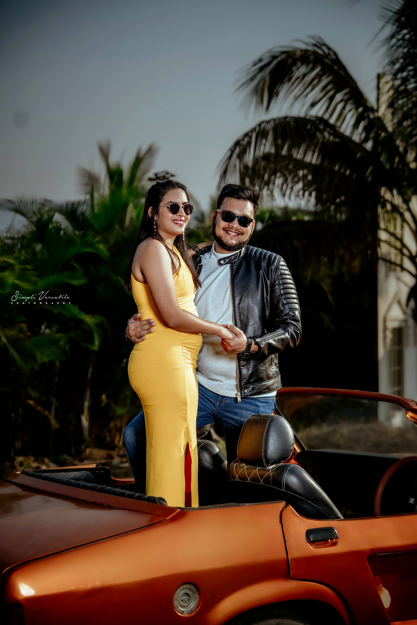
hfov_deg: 20.9
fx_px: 1129
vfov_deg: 31.0
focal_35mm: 65
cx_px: 208
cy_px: 312
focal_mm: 65
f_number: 2.8
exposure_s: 1/1600
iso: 100
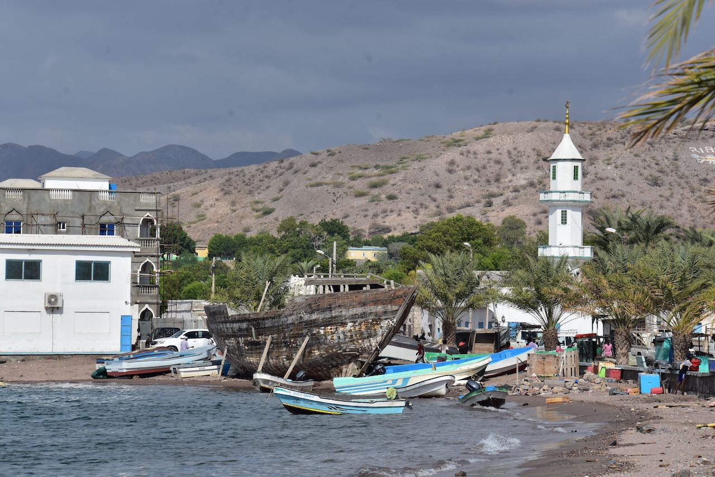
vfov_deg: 6.8
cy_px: 238
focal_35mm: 202
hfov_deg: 10.2
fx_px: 4023
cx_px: 358
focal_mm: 135
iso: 180
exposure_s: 1/500
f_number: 11
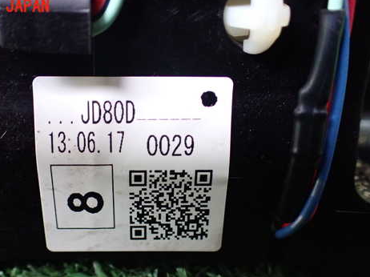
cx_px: 144
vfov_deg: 36.5
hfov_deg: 47.5
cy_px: 177
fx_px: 417
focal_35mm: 39
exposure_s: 1/50
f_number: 2.3
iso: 800
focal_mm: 5.4
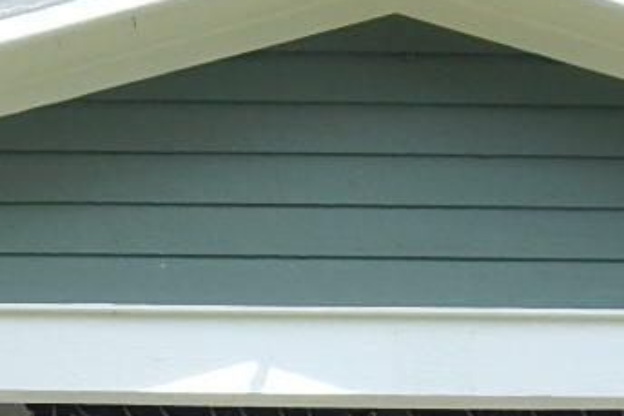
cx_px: 377
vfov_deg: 7.1
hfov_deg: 11.2
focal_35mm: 184
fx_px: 3188
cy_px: 894
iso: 125
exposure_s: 1/640
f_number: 3.4
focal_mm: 6.8
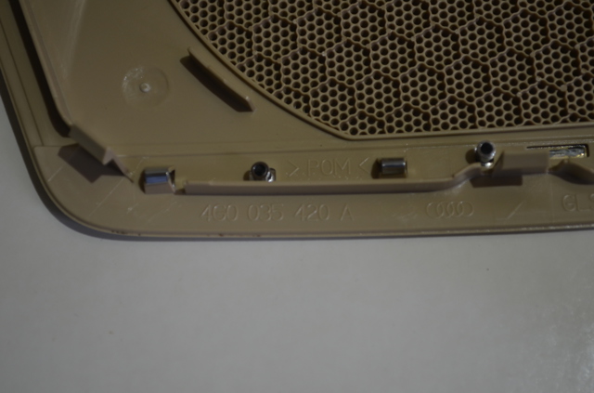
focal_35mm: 66
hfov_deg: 30.6
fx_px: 1086
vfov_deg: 20.5
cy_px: 196
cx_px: 297
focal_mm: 44
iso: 400
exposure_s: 1/125
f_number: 5.3
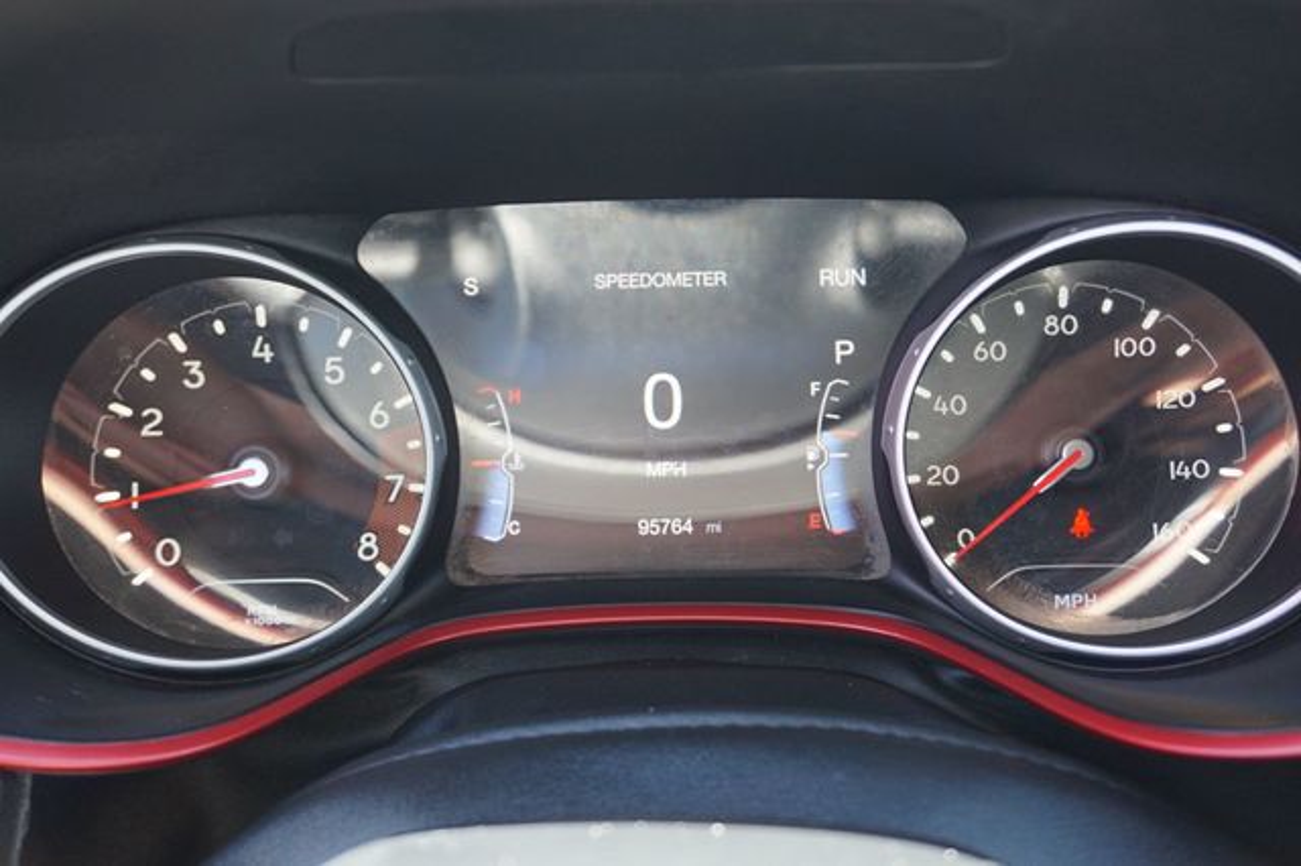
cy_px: 433
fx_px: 1463
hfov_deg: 47.9
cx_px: 650
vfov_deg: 33.0
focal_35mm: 40
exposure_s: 1/60
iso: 320
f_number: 4.5
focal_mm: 27
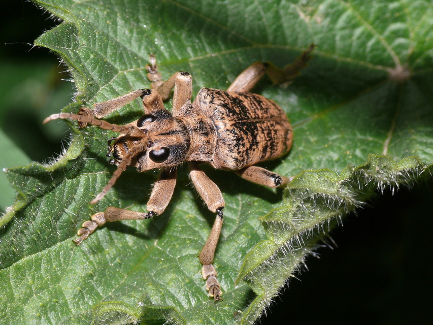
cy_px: 162
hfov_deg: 10.5
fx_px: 2352
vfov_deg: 7.9
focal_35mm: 188
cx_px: 216
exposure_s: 1/1300
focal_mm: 39.6
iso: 100
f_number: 11
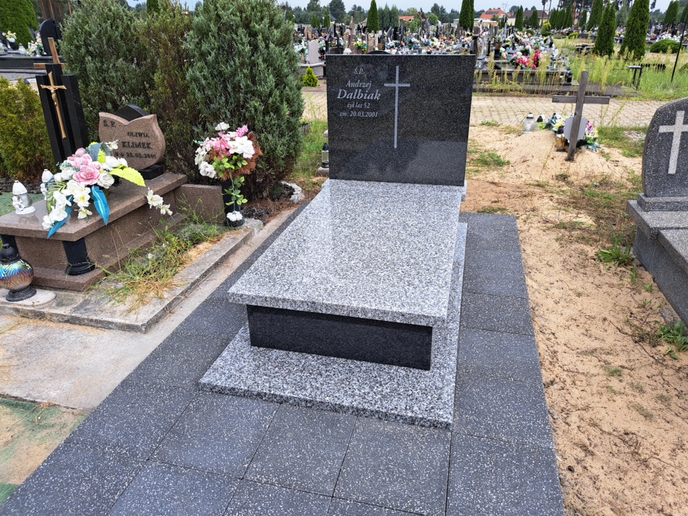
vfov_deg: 56.8
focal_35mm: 24
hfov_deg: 71.6
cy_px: 258
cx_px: 344
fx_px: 477
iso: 50
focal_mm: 5.23
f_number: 1.8
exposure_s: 1/230
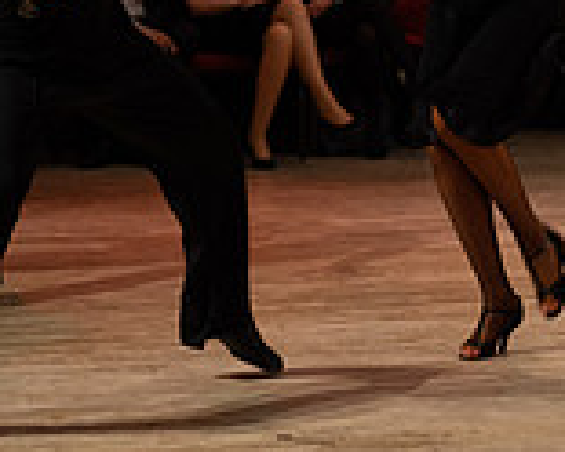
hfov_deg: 9.9
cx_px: 426
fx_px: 3244
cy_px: -182
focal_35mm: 194
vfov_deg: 7.8
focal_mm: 71
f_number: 2.8
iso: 1600
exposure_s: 1/160
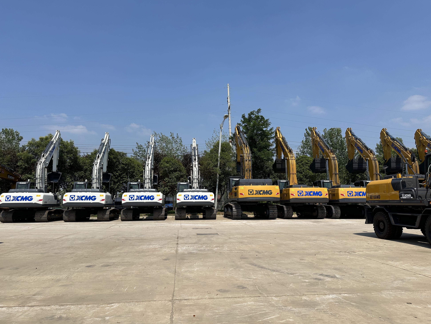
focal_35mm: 25
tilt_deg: +5.8
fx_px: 311
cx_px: 217
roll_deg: +1.1
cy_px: 165
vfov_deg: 54.9
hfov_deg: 69.4
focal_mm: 6.86
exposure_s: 1/7042
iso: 80
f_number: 1.78
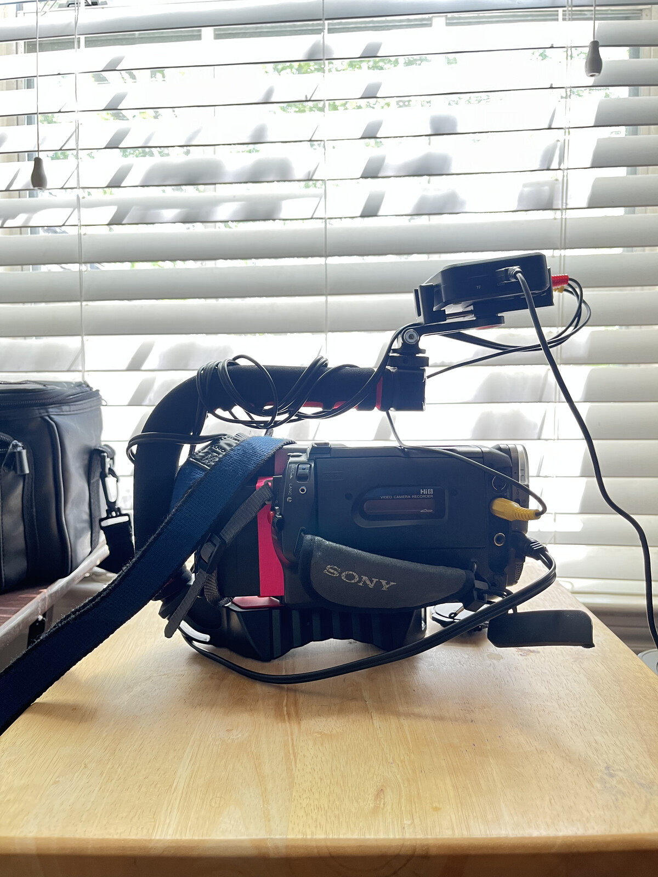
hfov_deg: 53.1
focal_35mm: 26
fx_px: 659
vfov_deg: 67.3
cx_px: 329
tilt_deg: -4.9
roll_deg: +0.2
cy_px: 438
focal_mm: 5.1
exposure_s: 1/60
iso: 160
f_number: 1.6
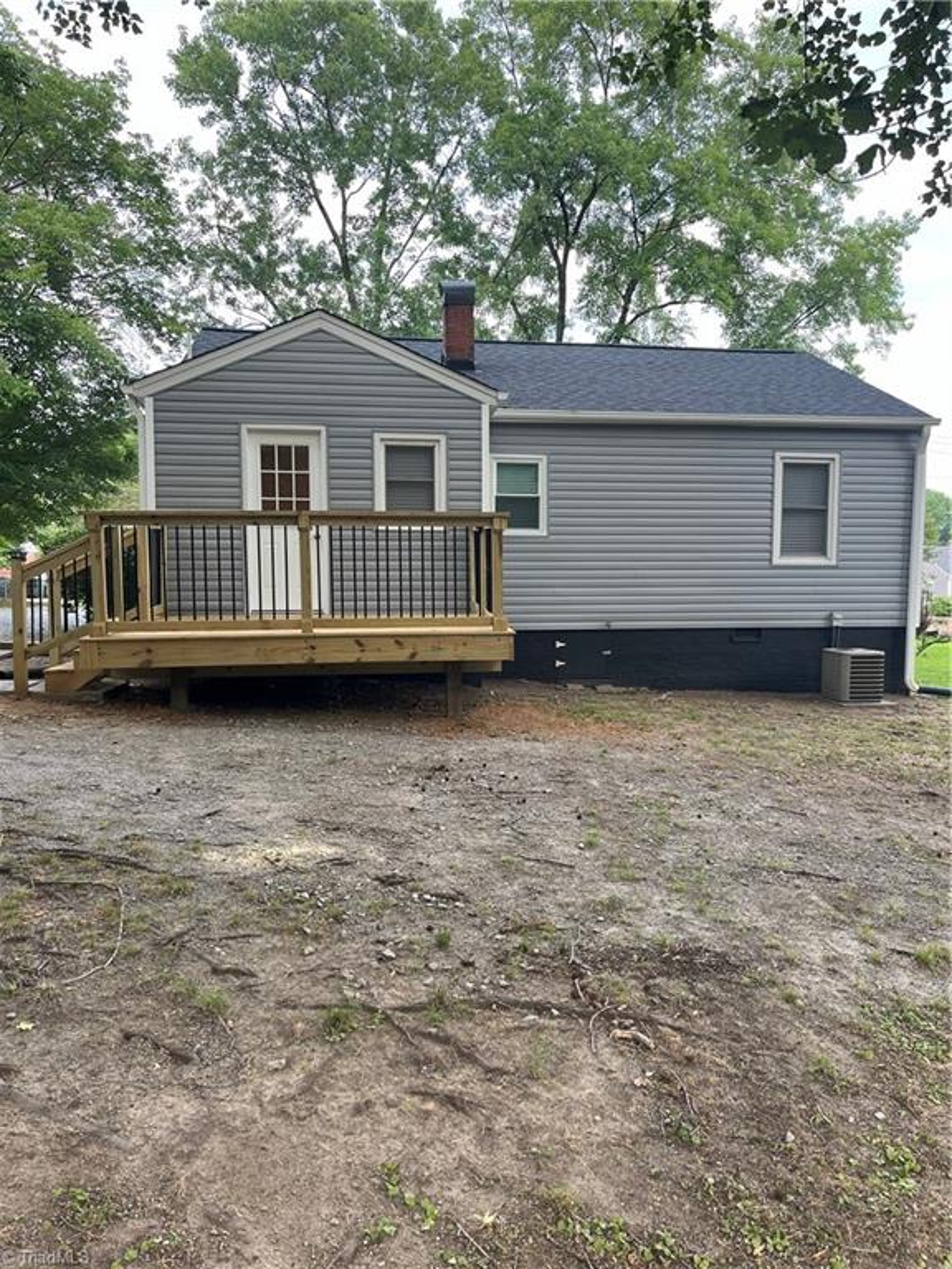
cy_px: 634
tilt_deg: -4.7
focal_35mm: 26
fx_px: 953
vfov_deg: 67.3
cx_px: 476
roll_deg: +0.7
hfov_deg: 53.1
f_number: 1.6
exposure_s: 1/271
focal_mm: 5.1
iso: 50
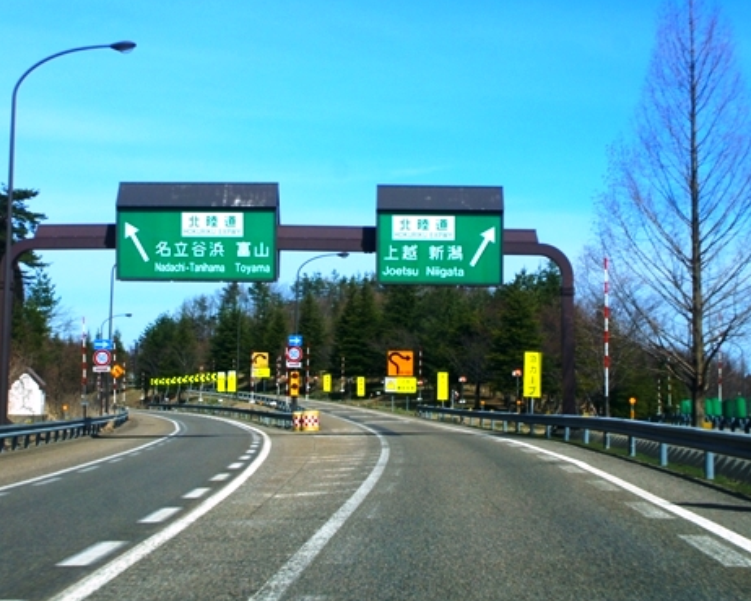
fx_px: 1352
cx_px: 299
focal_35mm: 61
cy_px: 179
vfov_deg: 24.9
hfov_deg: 31.0
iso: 200
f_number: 13
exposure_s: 1/250
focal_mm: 25
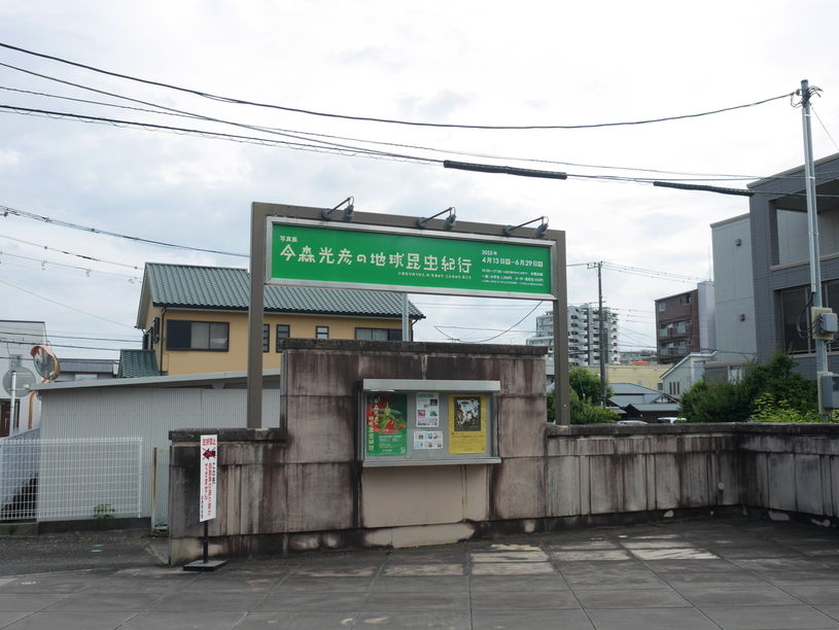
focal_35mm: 34
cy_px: 315
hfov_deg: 53.9
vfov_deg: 41.8
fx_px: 824
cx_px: 420
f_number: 5.6
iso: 200
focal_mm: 17
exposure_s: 1/640
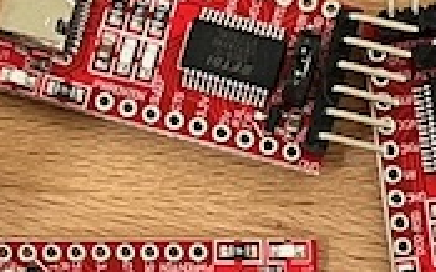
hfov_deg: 10.4
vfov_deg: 6.3
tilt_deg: -85.7
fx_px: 2398
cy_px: 546
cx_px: 194
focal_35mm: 202
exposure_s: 1/60
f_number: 1.6
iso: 500
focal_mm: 5.1
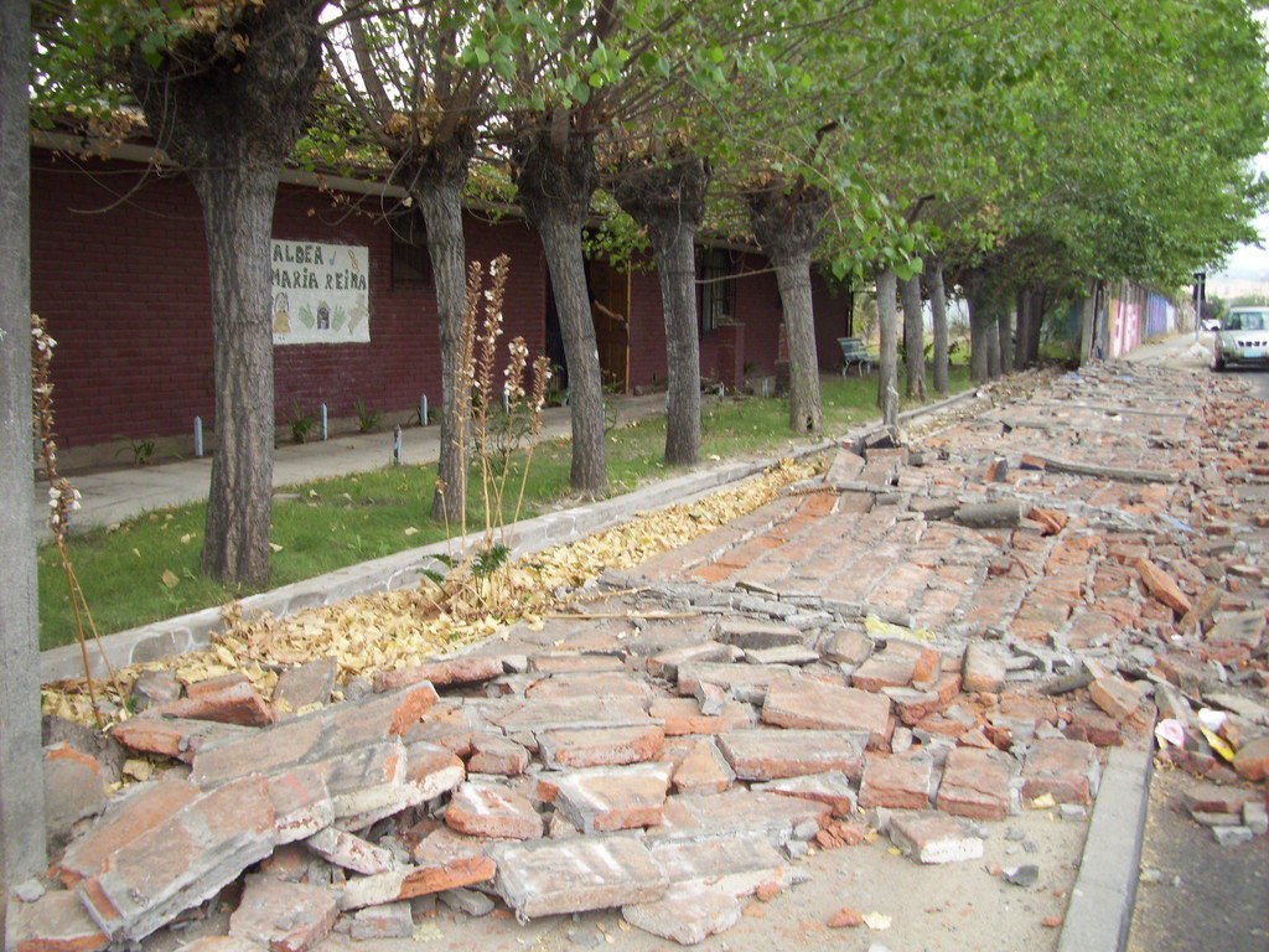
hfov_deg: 54.0
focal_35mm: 34
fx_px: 1246
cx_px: 634
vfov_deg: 41.8
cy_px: 476
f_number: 2.9
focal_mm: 5.7
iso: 80
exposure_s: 1/160
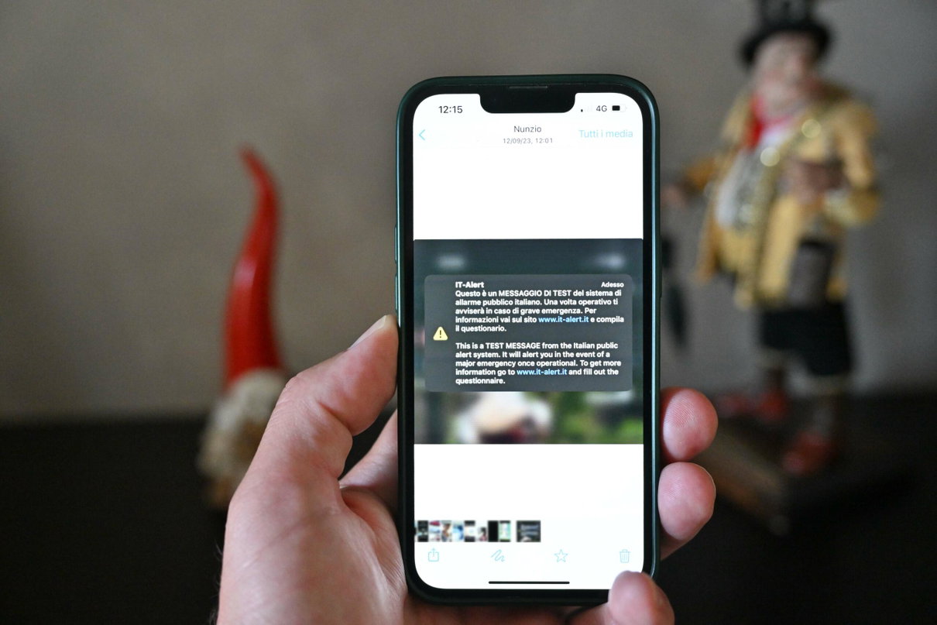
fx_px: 1249
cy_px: 312
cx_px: 468
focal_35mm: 48
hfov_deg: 41.1
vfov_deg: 28.1
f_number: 4
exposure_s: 1/500
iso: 3200
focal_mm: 48
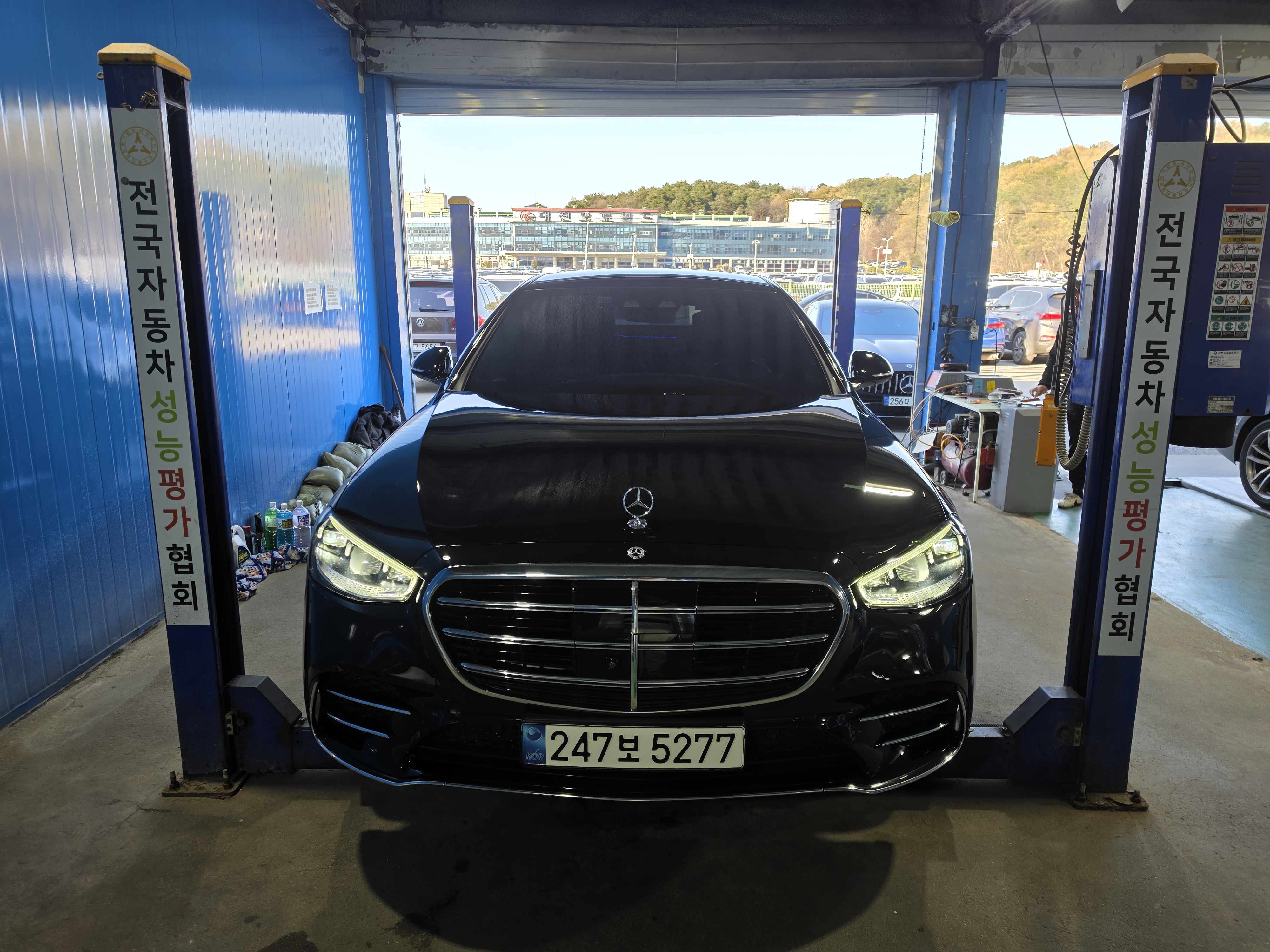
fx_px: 844
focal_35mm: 23
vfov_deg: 58.9
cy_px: 476
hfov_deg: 73.9
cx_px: 635
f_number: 1.4
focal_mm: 6.5
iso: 20
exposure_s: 1/120
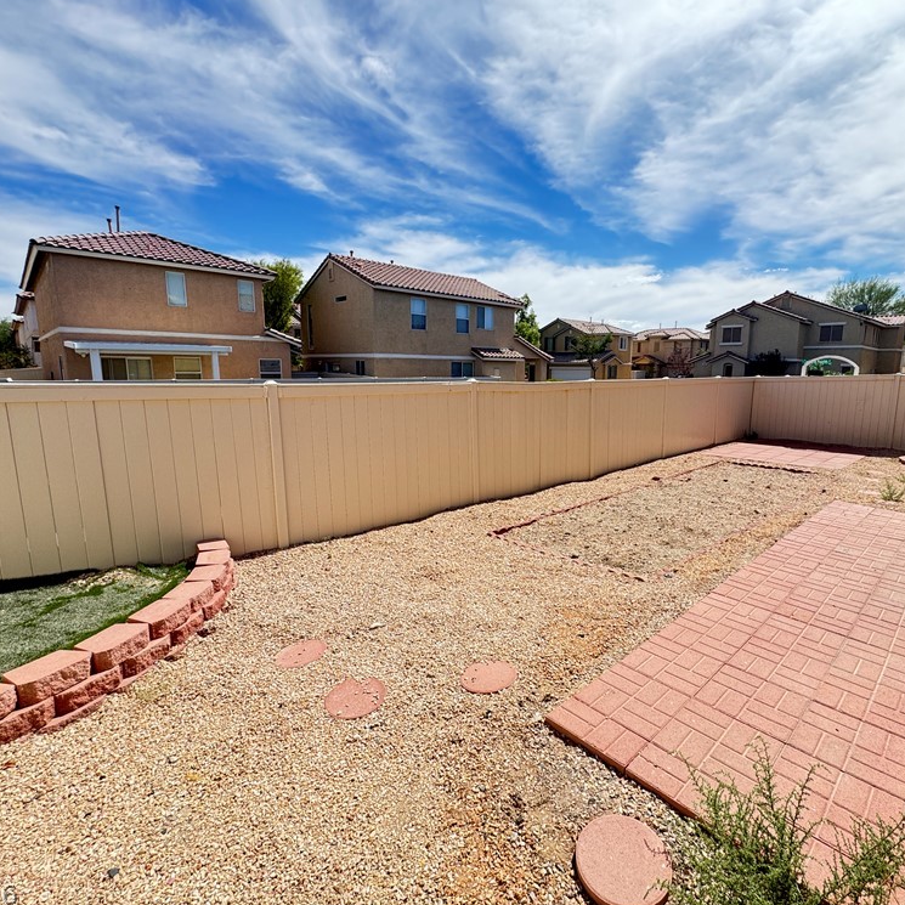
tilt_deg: -7.4
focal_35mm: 17
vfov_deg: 84.0
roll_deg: +0.0
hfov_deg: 83.6
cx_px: 505
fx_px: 503
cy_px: 447
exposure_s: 1/849
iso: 50
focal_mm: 2.22
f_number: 2.2
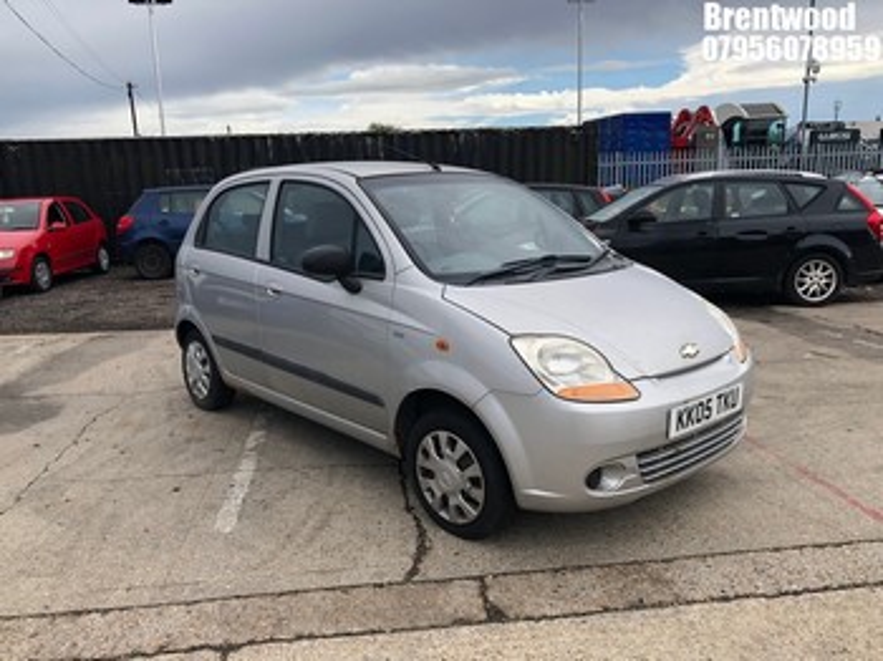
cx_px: 442
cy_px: 330
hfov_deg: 63.5
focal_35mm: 28
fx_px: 714
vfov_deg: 49.7
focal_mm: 4
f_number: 1.8
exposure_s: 1/1104
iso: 20
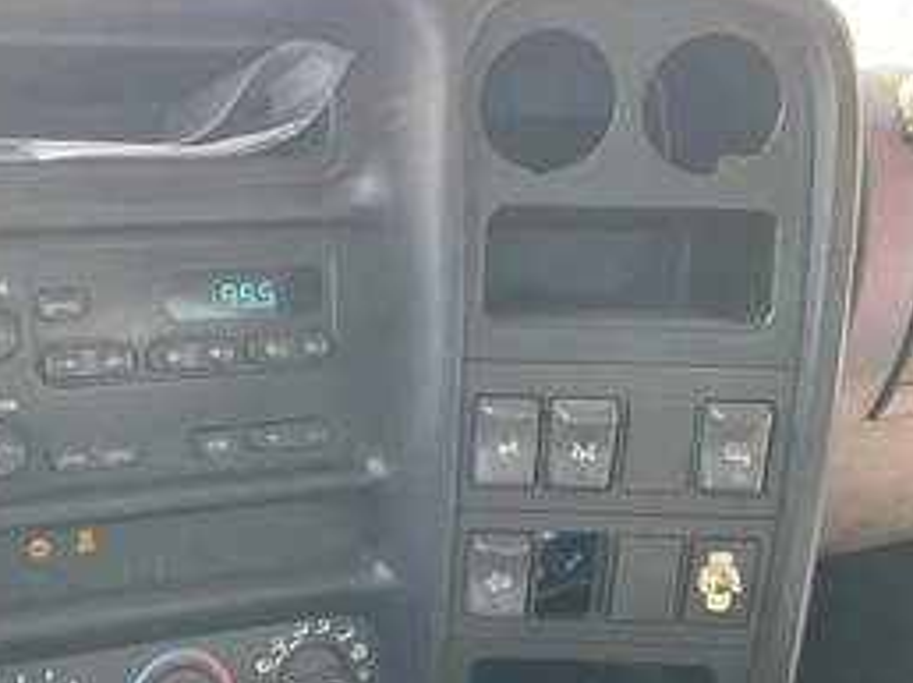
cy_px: 435
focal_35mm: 45
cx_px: 209
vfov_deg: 32.0
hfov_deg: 40.7
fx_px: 1186
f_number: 1.8
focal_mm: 3
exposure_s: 1/66
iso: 64
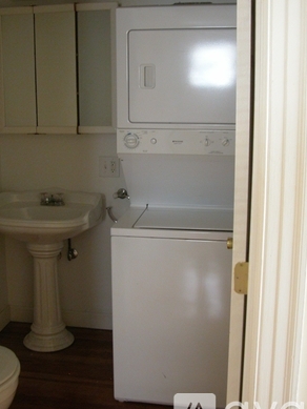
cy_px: 172
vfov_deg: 41.9
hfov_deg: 32.2
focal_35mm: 45
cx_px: 147
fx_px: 532
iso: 400
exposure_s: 1/4.5
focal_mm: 8.9
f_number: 2.8
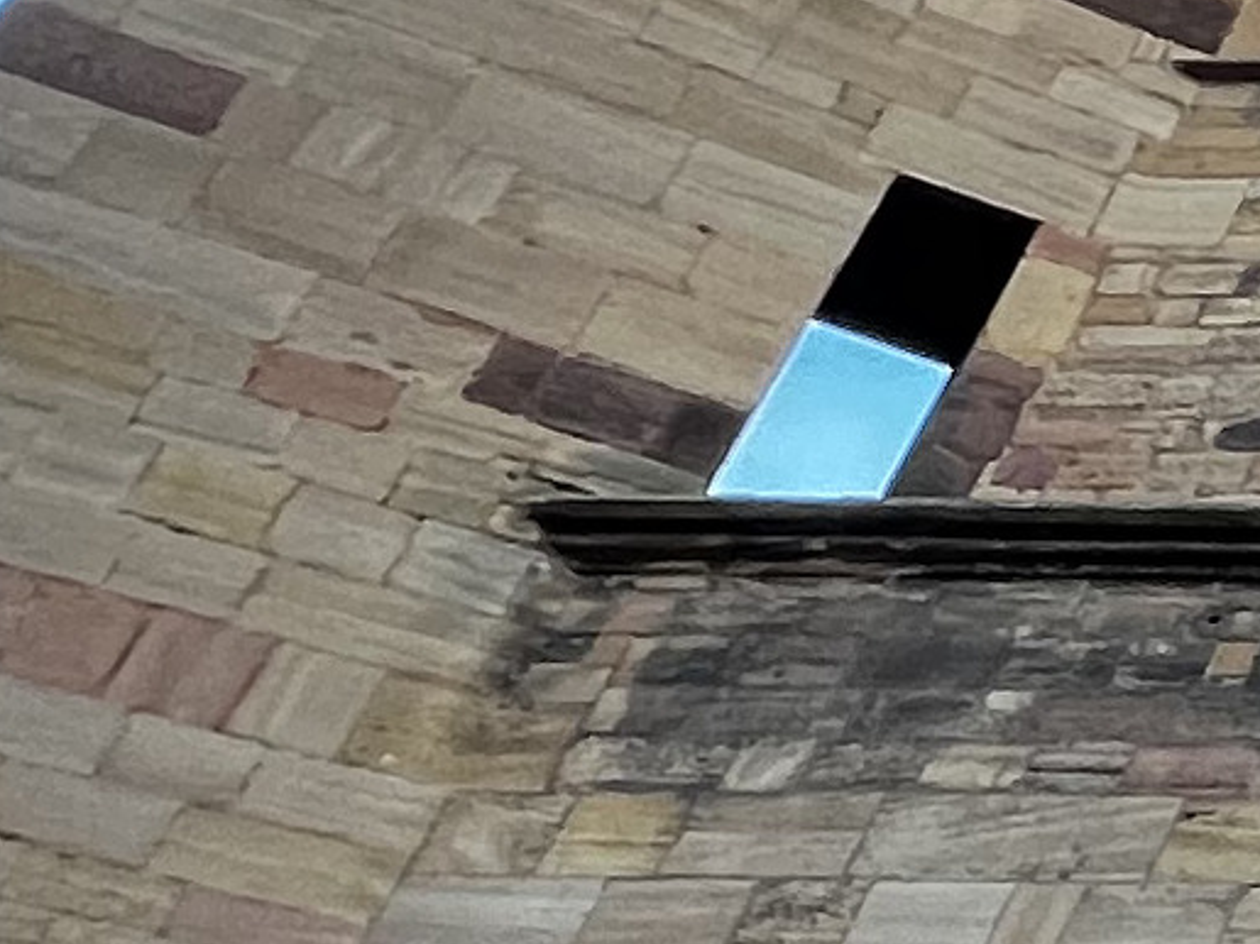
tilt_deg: +33.5
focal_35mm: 101
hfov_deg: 10.0
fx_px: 3675
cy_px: 347
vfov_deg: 14.6
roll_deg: -0.3
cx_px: 4242
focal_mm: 1.57
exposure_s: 1/99
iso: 125
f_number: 1.8
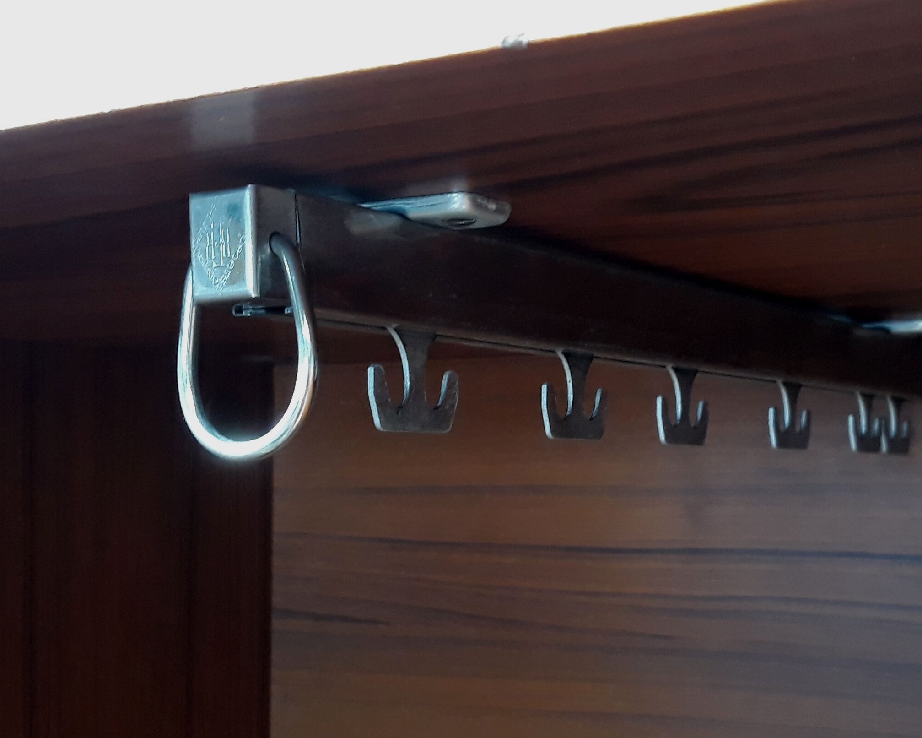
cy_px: 432
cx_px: 613
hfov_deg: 34.4
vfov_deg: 28.1
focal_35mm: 54
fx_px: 1474
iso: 125
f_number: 1.7
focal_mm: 3.71
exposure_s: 1/40
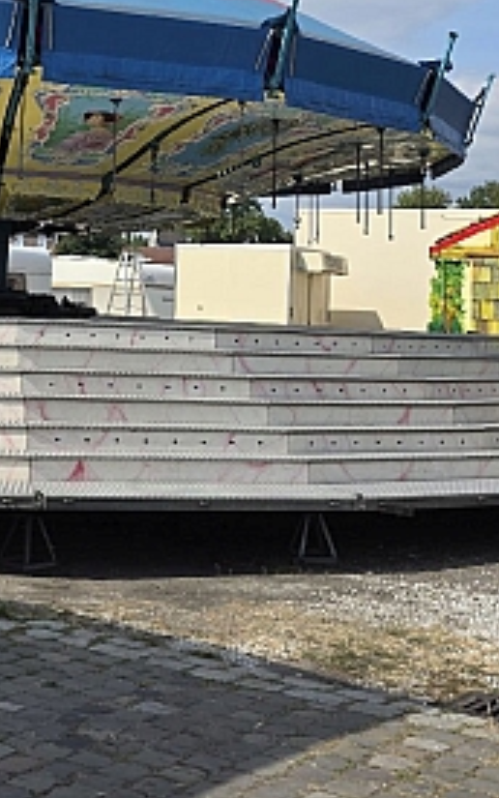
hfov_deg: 20.6
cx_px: 52
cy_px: 155
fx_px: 1348
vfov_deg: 32.0
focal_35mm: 62
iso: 80
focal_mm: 6.3
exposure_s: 1/7626
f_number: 1.7
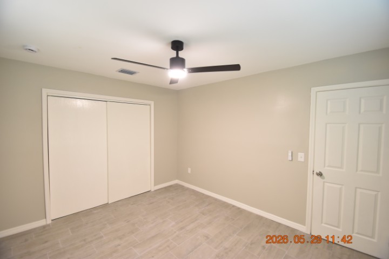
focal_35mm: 15
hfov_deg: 100.4
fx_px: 162
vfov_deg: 77.3
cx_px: 194
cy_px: 130
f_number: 3.5
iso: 800
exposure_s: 1/20
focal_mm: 10
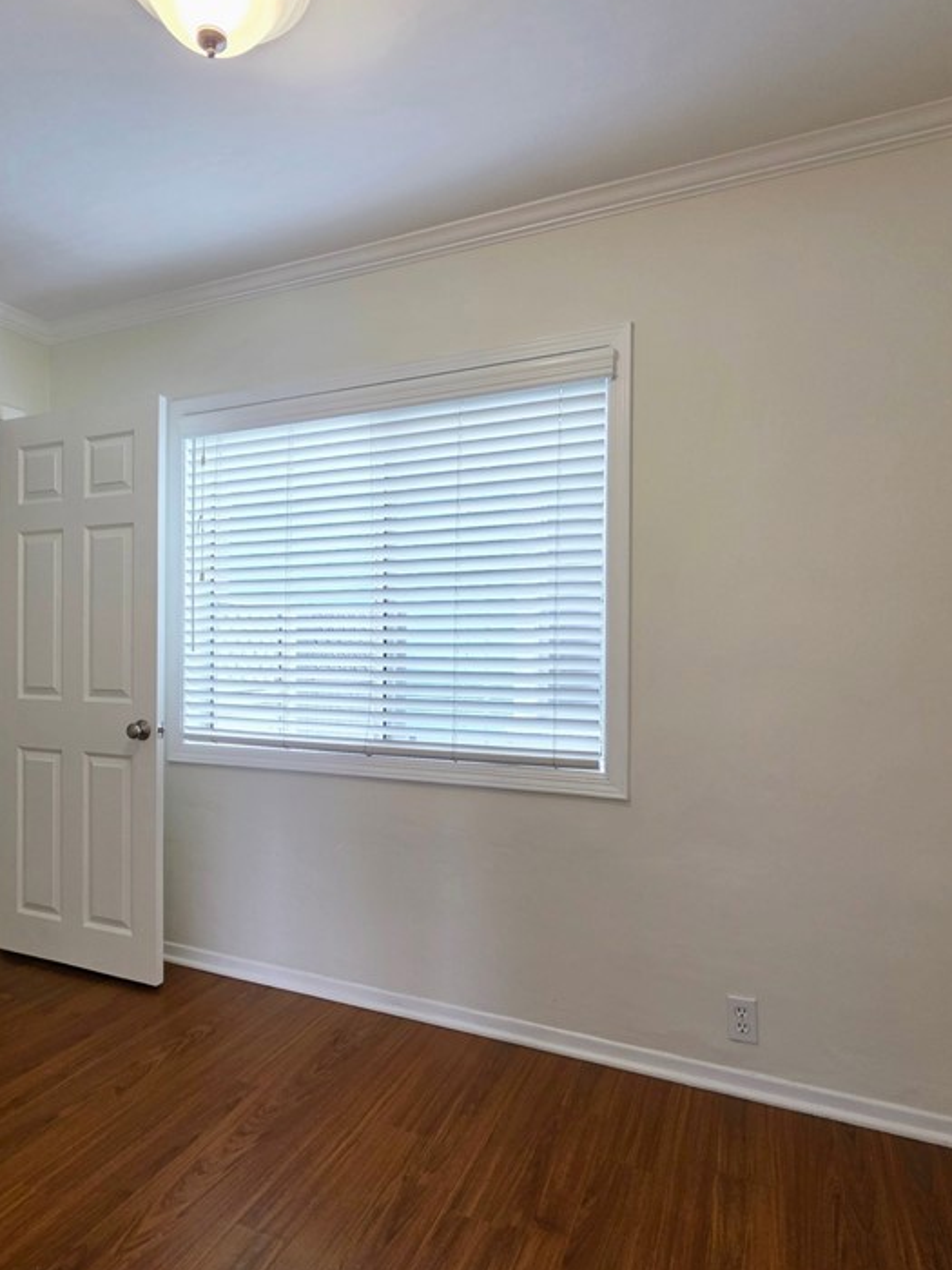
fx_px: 697
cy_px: 667
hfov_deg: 67.7
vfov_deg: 84.6
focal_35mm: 19
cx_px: 363
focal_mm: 2.2
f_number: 1.9
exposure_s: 1/120
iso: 64
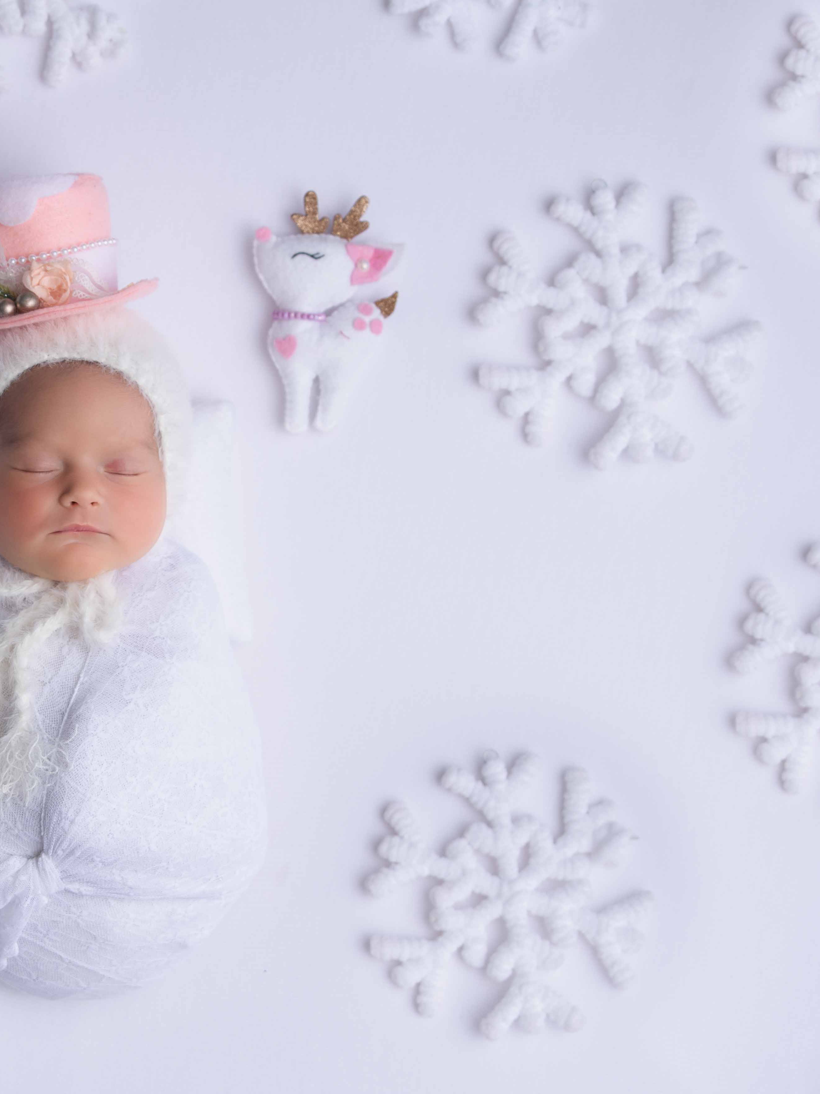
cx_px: 79
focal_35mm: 55
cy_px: 522
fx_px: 1737
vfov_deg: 34.9
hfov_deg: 25.7
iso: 125
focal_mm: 24
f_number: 2.8
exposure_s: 1/200
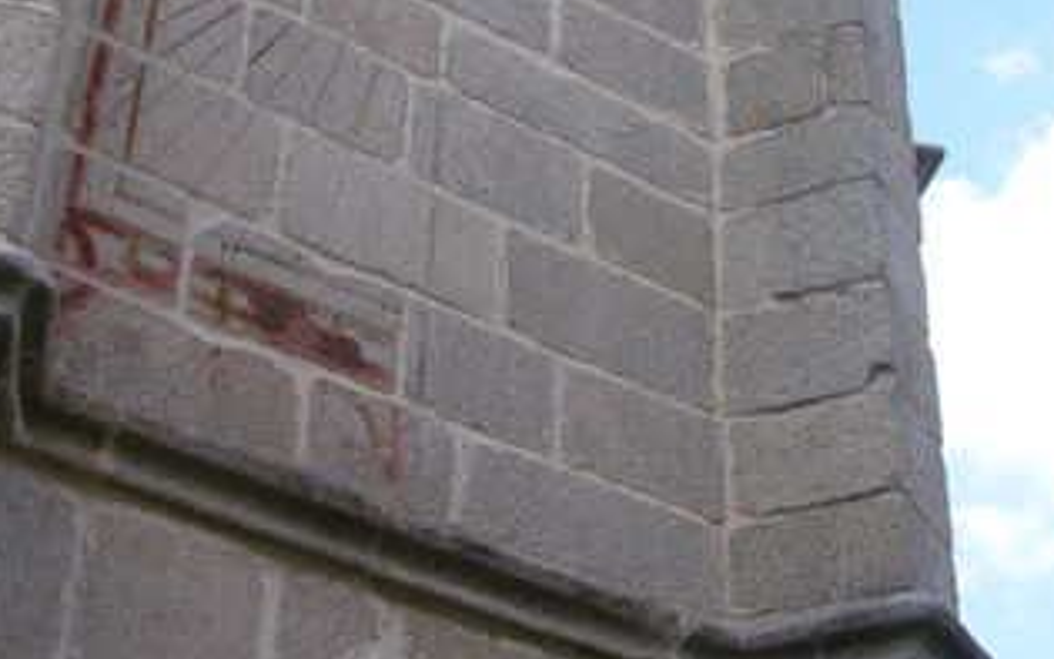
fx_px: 2183
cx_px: 489
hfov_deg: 27.1
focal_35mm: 76
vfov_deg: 16.6
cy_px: -70
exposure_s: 1/224
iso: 50
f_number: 3
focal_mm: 7.1
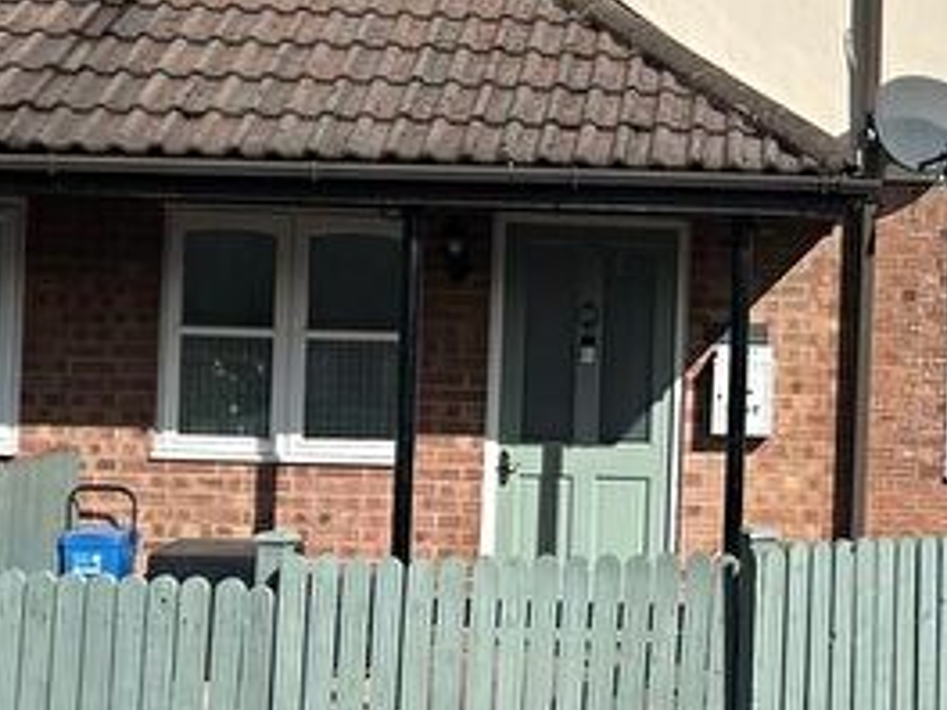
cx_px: 782
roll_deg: -1.7
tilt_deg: +0.9
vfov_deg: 21.3
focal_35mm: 69
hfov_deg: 27.5
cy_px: 274
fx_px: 1888
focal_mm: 5.7
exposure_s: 1/7463
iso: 50
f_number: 1.5
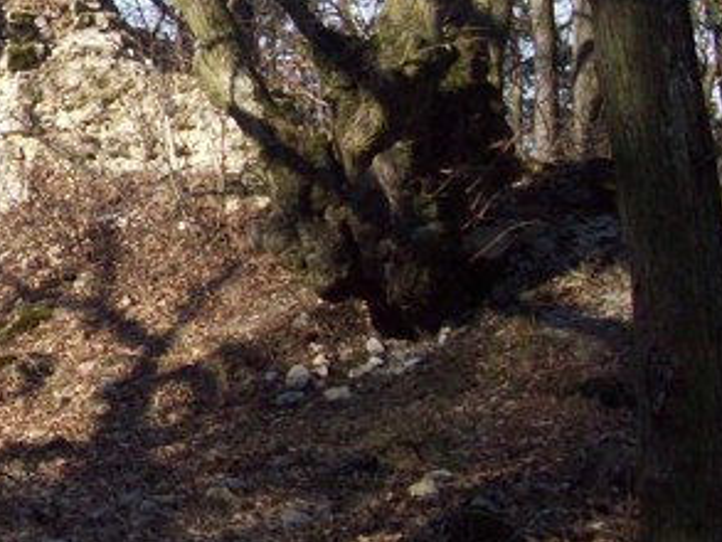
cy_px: 85
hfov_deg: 18.2
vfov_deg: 14.5
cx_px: -212
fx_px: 2107
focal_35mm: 101
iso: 80
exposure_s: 1/200
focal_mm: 6.2
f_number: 5.6
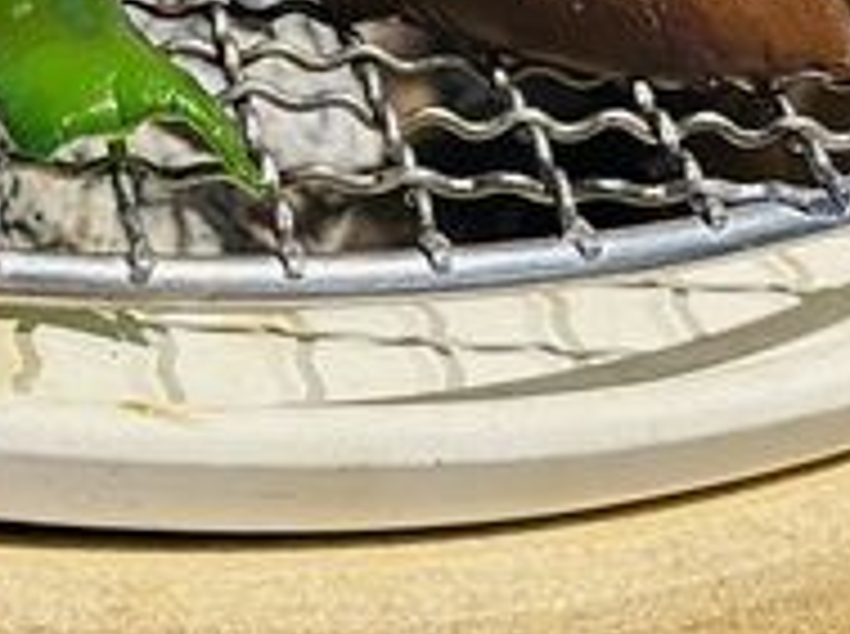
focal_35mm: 108
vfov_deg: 13.6
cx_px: -173
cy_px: 227
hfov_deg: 17.4
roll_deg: -5.4
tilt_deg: -31.6
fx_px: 2647
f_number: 1.6
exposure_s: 1/60
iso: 160
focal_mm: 5.1
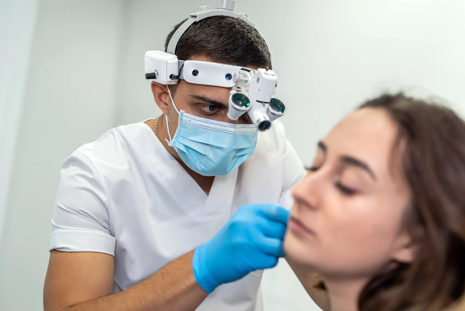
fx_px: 646
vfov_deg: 27.0
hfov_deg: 39.6
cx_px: 232
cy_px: 156
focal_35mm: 50
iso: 500
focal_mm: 50
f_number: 2.5
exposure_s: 1/160
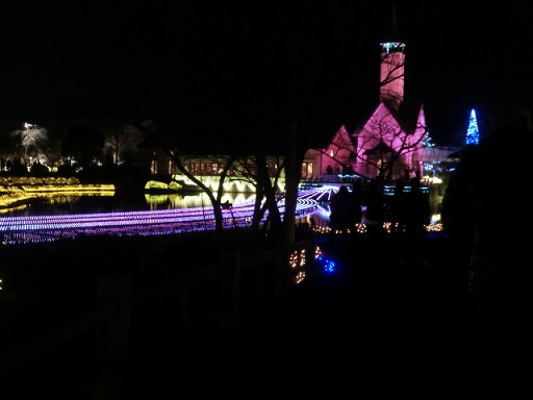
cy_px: 200
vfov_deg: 32.9
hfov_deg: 42.9
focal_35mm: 44
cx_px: 266
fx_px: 677
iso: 800
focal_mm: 7.9
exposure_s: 1/13
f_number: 3.4
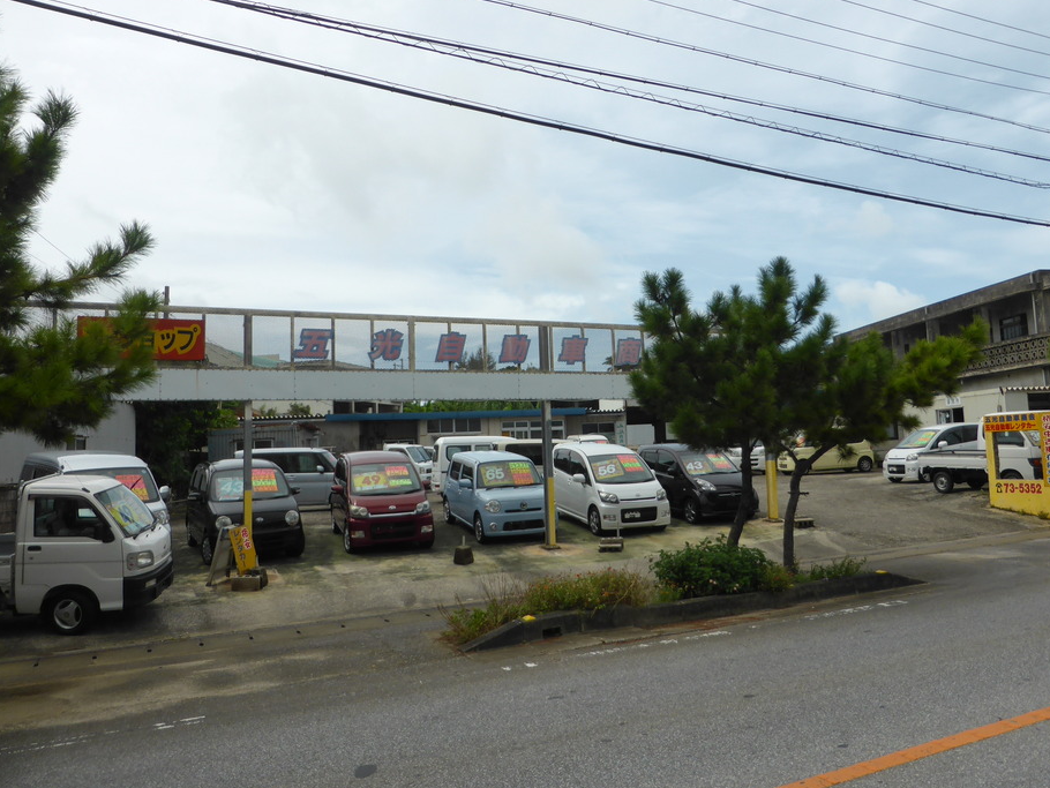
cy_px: 361
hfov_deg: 65.1
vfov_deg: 51.3
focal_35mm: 27
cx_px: 586
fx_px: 819
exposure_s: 1/1300
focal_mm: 4.3
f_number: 3.3
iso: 100
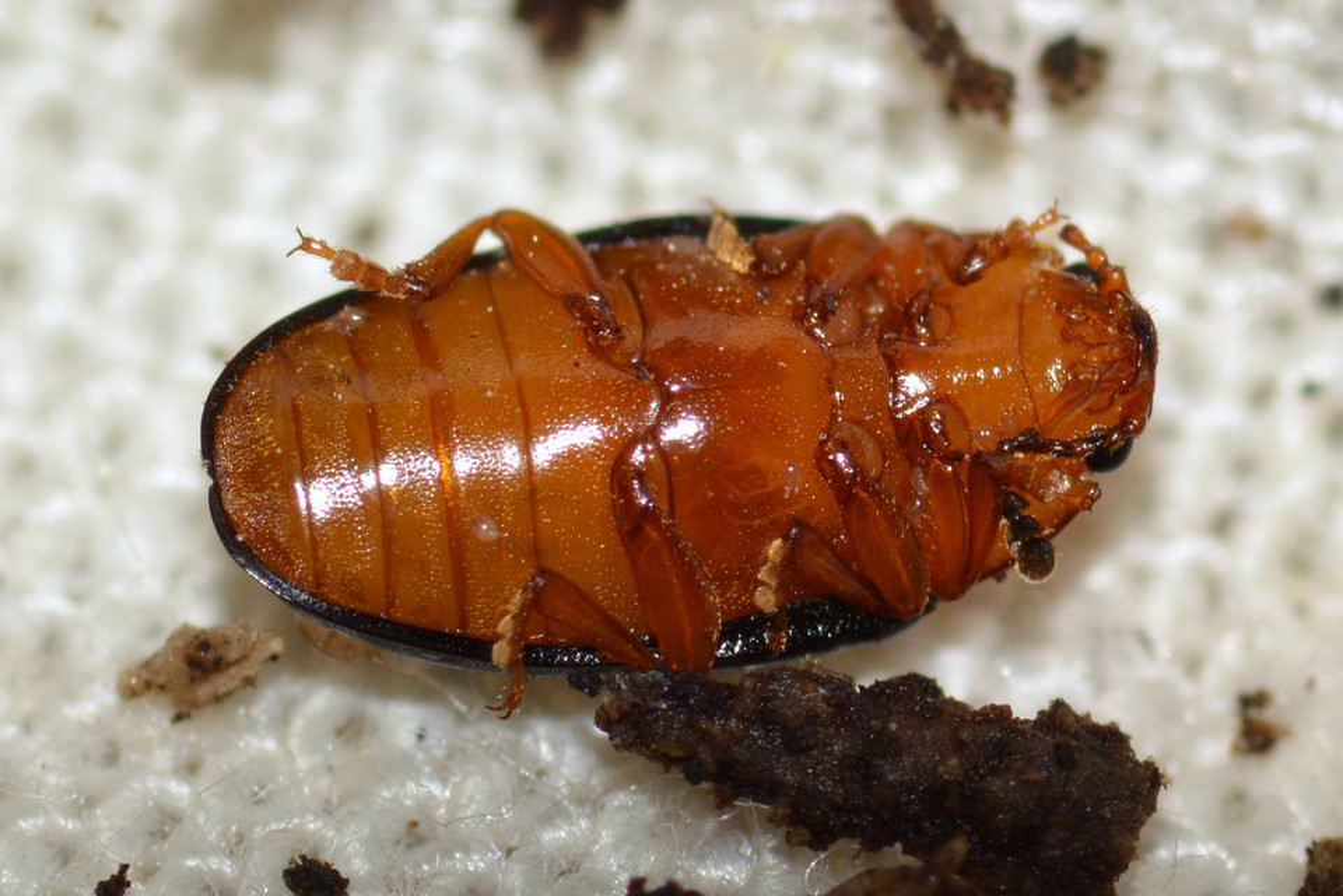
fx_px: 5595
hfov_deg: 13.7
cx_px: 672
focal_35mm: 150
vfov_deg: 9.1
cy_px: 448
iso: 100
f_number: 18
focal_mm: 100
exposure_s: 1/200
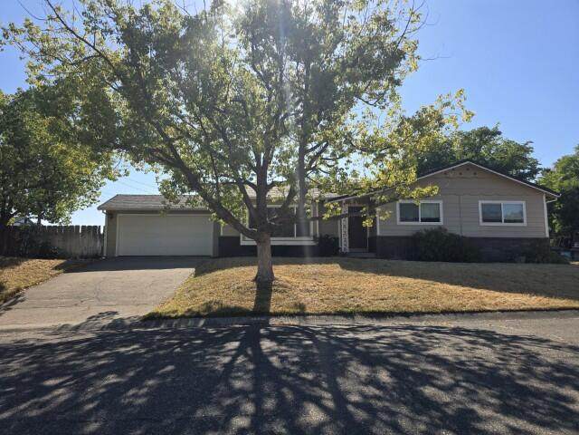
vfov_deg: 58.9
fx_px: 385
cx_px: 290
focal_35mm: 23
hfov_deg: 73.9
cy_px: 218
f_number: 1.7
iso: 12
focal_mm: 6.3
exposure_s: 1/603
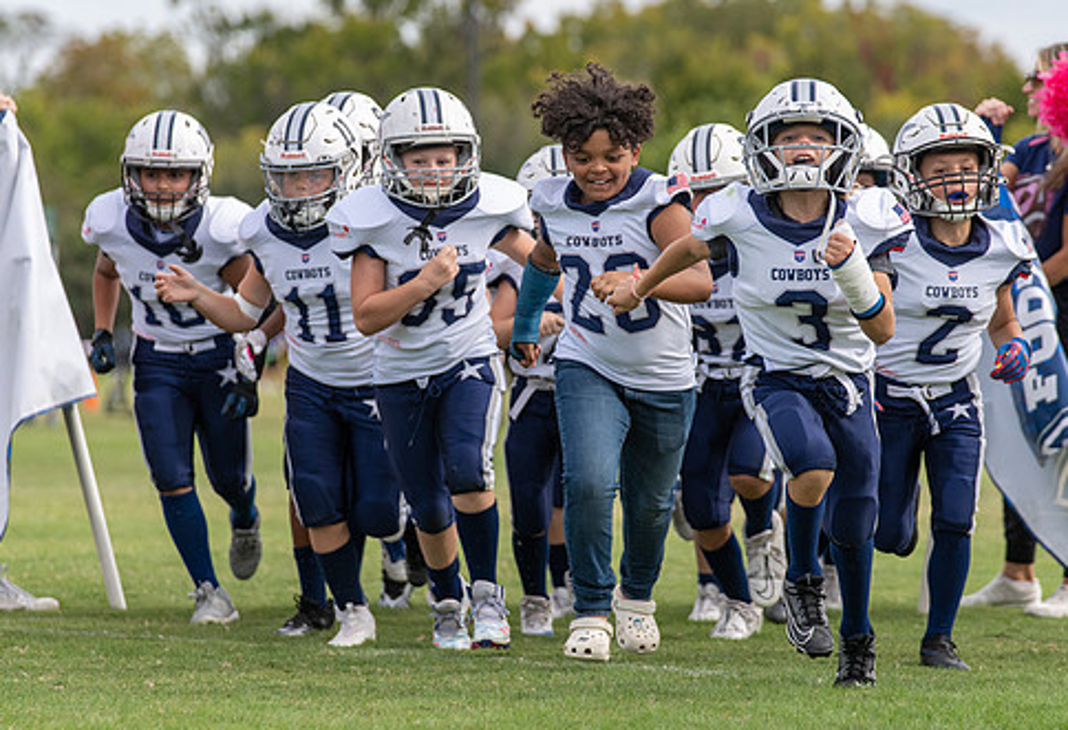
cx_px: 516
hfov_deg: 10.2
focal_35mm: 201
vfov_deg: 7.0
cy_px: 302
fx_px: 6010
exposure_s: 1/1600
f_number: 3.5
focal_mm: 140
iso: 250
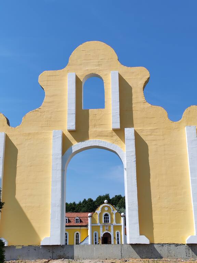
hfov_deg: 27.0
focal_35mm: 54
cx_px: 98
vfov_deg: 35.5
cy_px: 132
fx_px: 410
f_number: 1.9
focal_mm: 6.12
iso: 50
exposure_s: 1/740
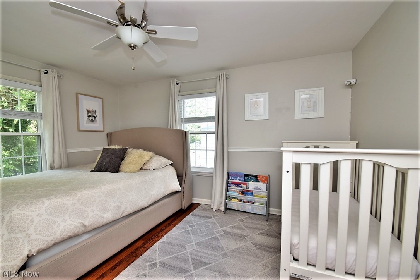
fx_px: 175
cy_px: 140
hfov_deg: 100.4
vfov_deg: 77.3
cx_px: 210
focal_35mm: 15
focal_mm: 10
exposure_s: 1/30
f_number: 9
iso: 200
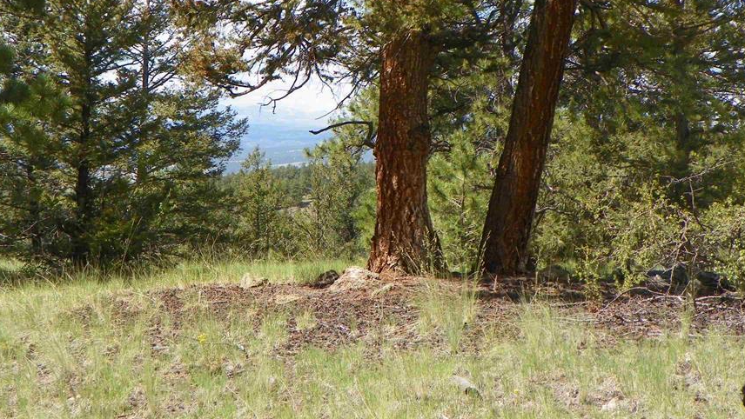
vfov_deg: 14.0
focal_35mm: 86
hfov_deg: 24.7
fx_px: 1699
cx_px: 309
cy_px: 99
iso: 64
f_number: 4
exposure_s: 1/320
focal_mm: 11.8
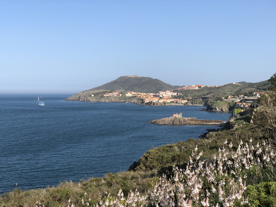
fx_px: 415
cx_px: 138
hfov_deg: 36.8
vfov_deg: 28.0
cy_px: 104
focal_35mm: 52
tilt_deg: -1.3
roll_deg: +0.4
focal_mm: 6
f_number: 2.4
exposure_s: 1/1021
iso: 16
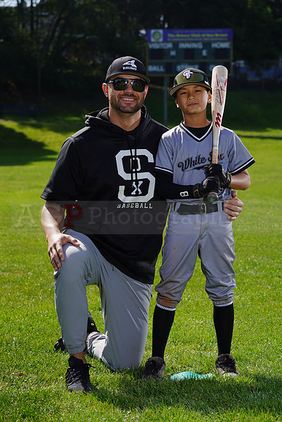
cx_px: 141
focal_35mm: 109
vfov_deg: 18.8
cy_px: 211
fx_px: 1280
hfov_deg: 12.6
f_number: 8
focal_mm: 109
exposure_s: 1/250
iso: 100
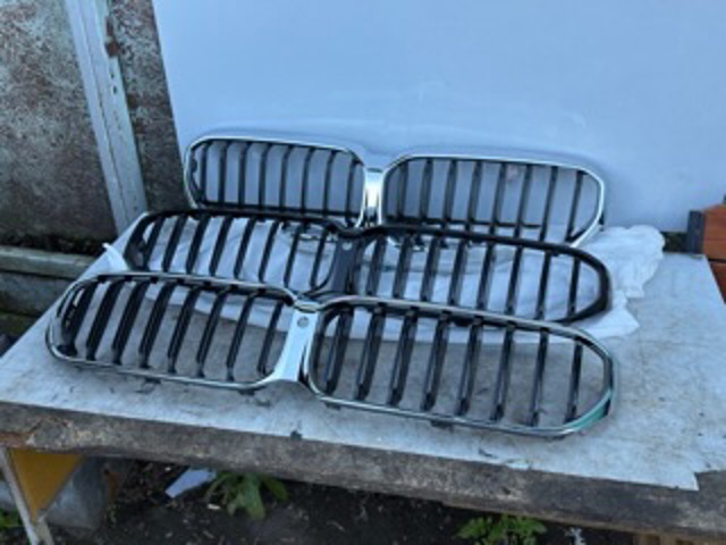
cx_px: 363
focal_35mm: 35
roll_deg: +1.8
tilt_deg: -33.5
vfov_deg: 40.7
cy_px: 272
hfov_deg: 52.6
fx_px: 734
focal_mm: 6.76
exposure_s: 1/211
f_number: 1.78
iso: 64
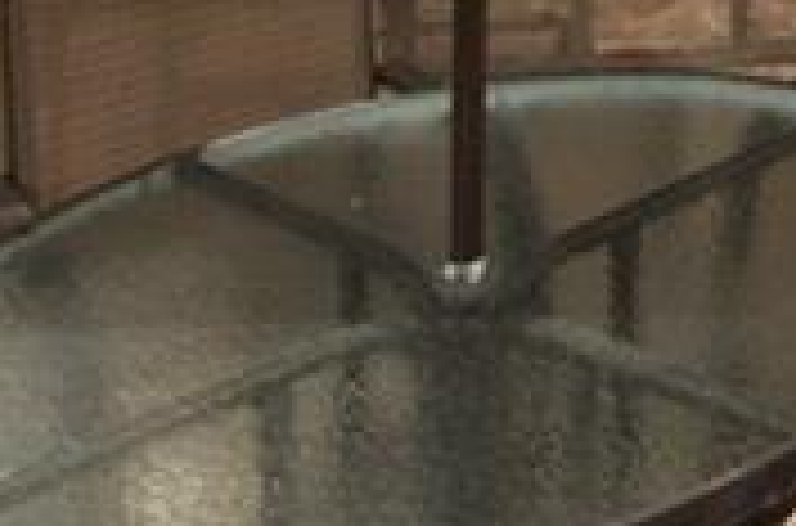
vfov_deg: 12.7
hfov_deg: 19.0
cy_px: -672
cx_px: 1358
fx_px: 1919
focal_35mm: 87
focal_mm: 10
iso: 320
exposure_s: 1/160
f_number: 18
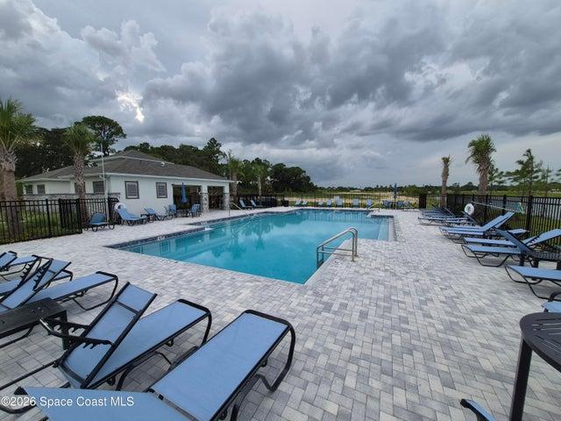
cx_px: 280
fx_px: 211
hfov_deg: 106.2
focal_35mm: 13
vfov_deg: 89.9
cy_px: 210
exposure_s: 1/1284
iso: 40
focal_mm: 1.74
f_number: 2.2
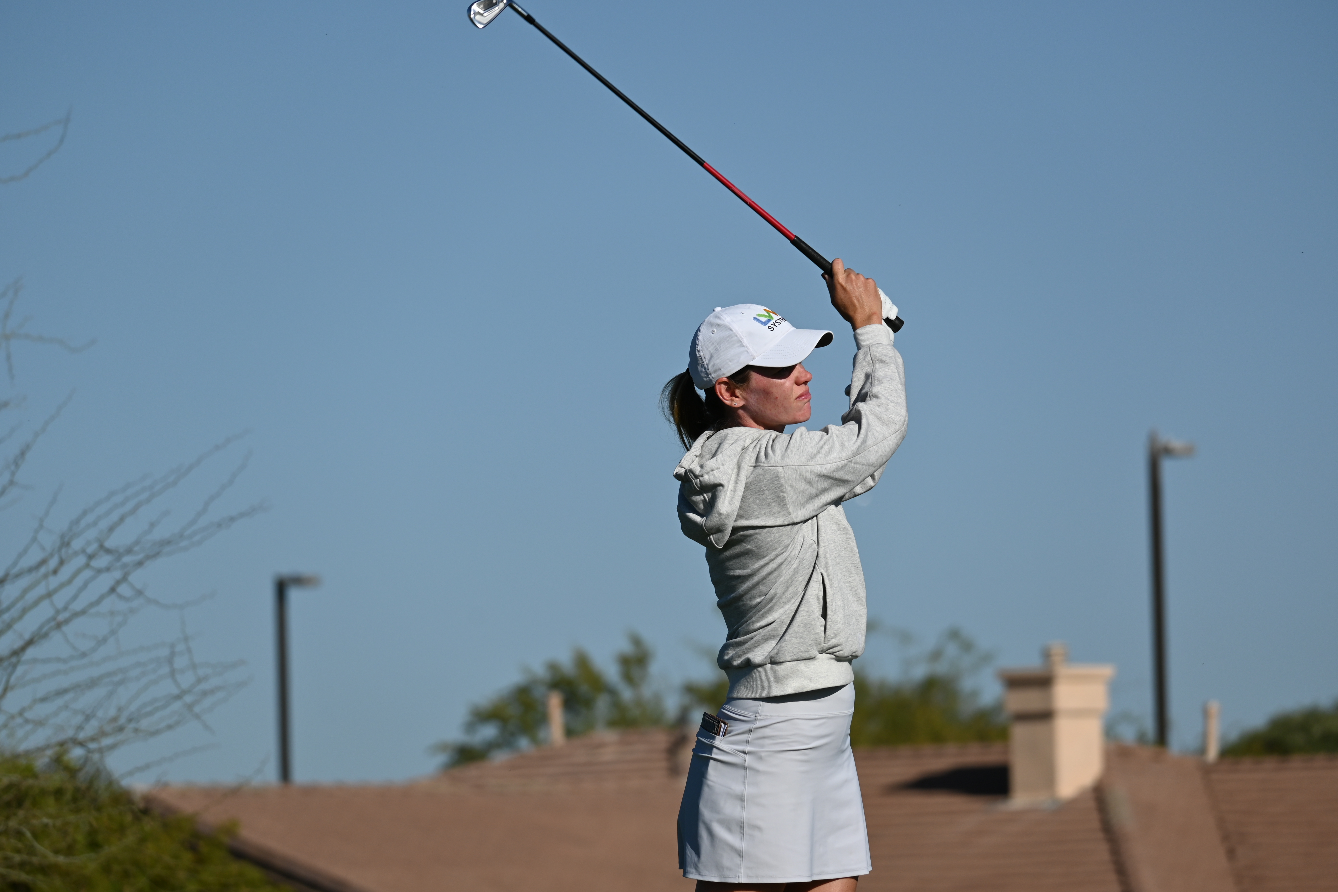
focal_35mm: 375
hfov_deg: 5.5
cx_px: 669
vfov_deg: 3.7
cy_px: 446
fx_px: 13936
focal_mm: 250
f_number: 8
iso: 100
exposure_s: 1/1000
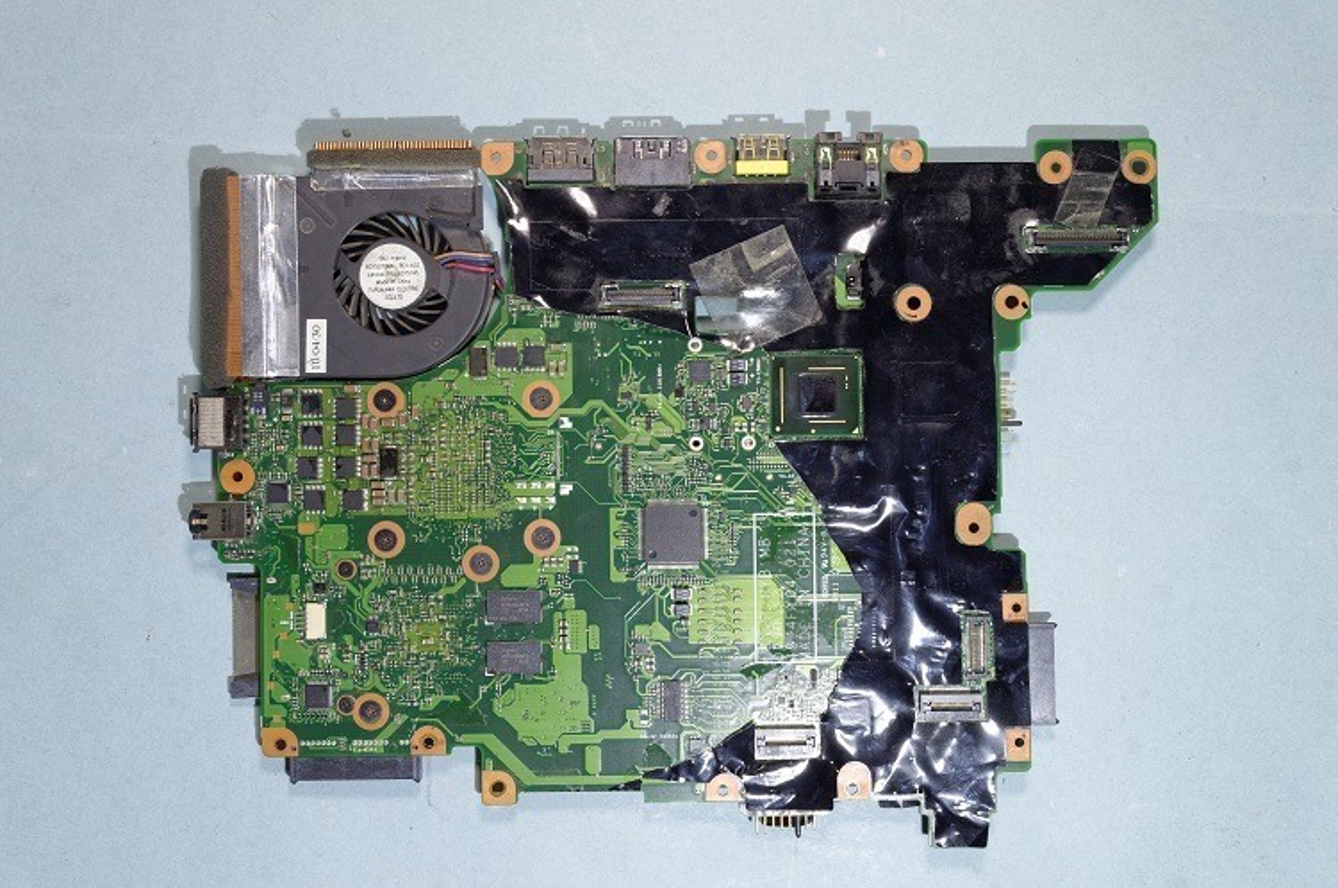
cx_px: 669
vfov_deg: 34.1
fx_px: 1448
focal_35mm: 39
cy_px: 444
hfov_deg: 49.6
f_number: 8
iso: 100
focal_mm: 26
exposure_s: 1/5
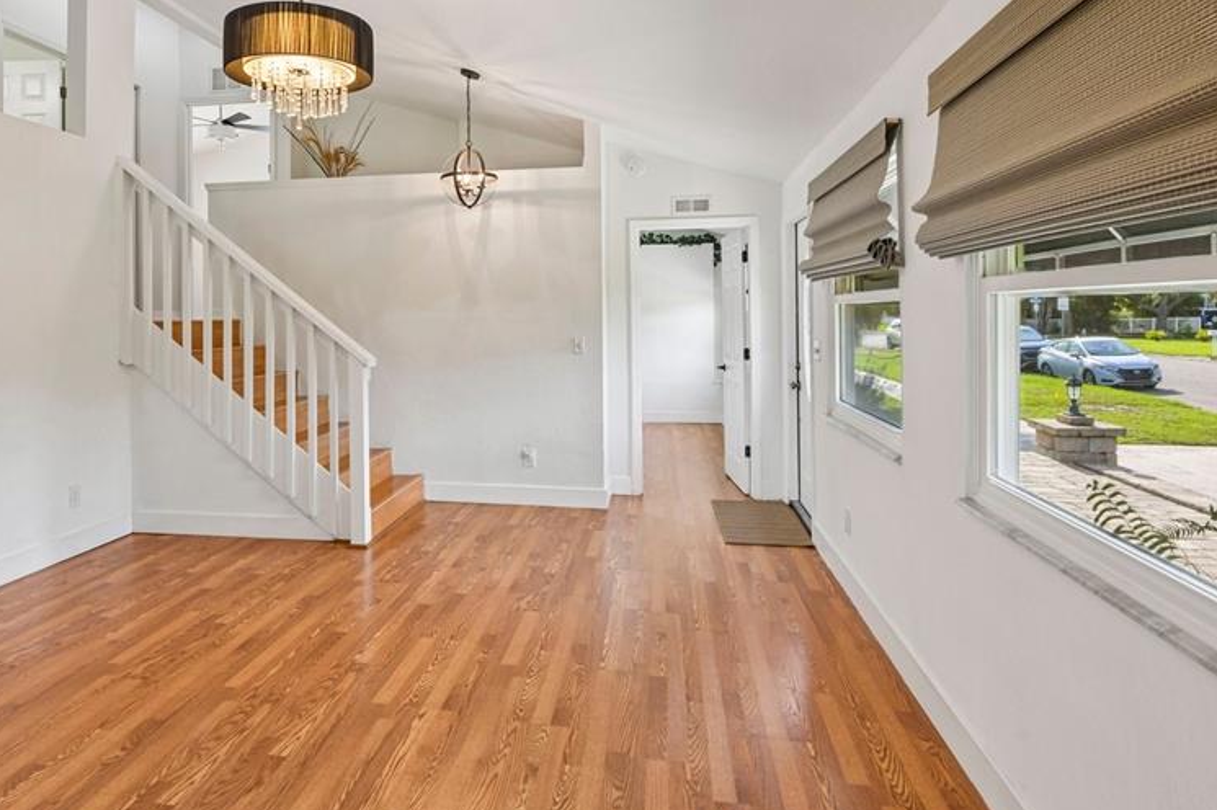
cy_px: 318
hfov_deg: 78.1
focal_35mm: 22
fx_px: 743
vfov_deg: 56.7
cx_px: 513
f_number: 8
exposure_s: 1/30
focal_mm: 16
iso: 400
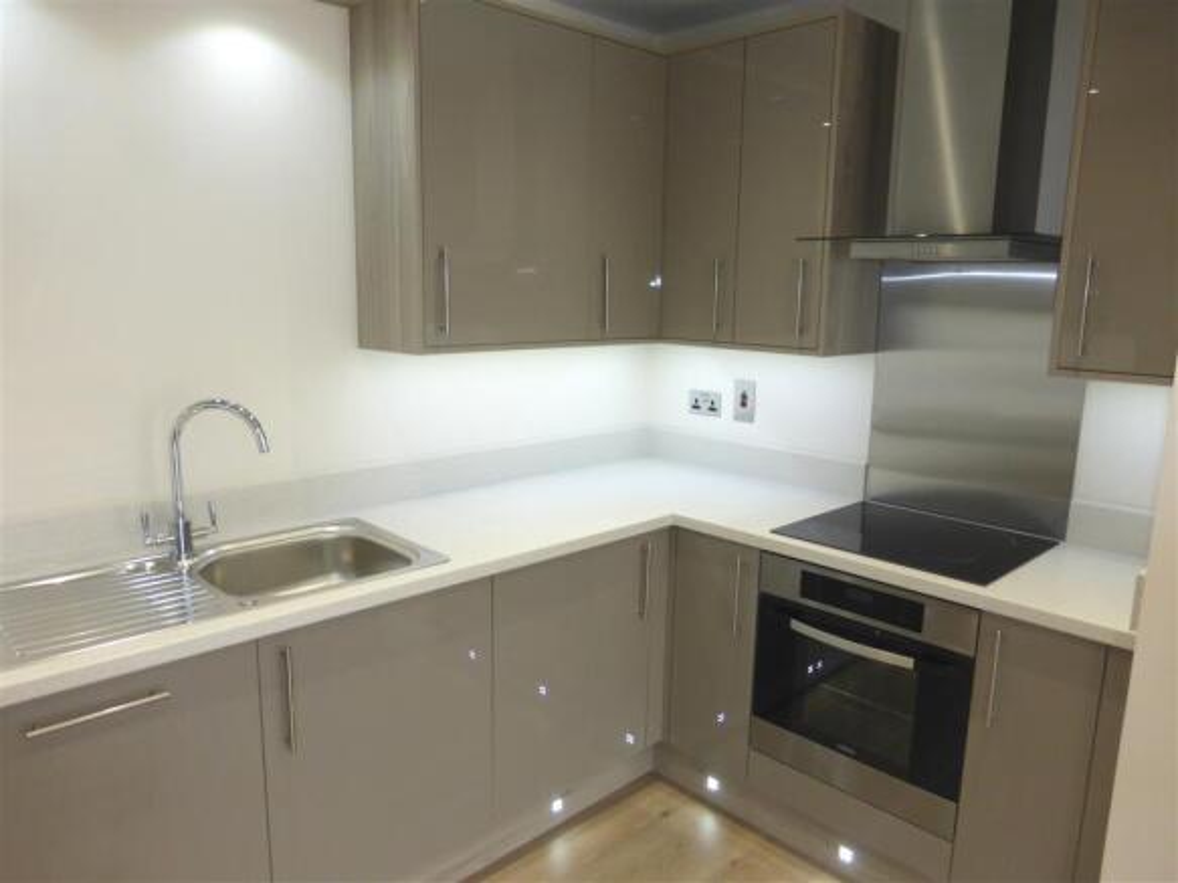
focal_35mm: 24
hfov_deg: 71.6
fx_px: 817
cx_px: 589
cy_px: 442
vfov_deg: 56.8
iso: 250
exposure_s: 1/60
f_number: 3.3
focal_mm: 4.3
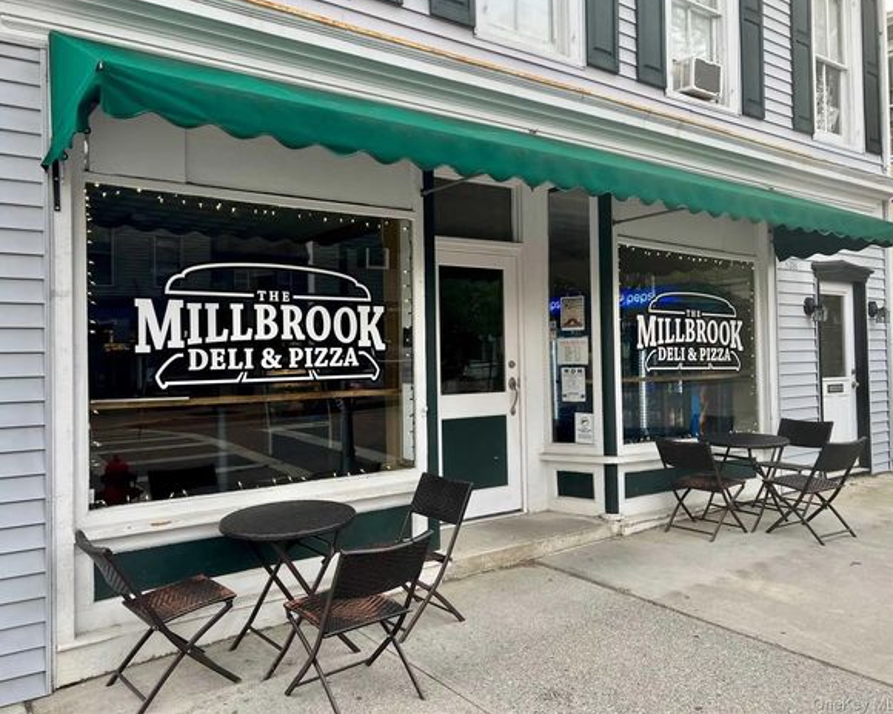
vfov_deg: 51.5
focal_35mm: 28
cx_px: 419
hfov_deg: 62.2
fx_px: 740
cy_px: 346
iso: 32
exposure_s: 1/121
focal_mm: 5.7
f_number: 1.5
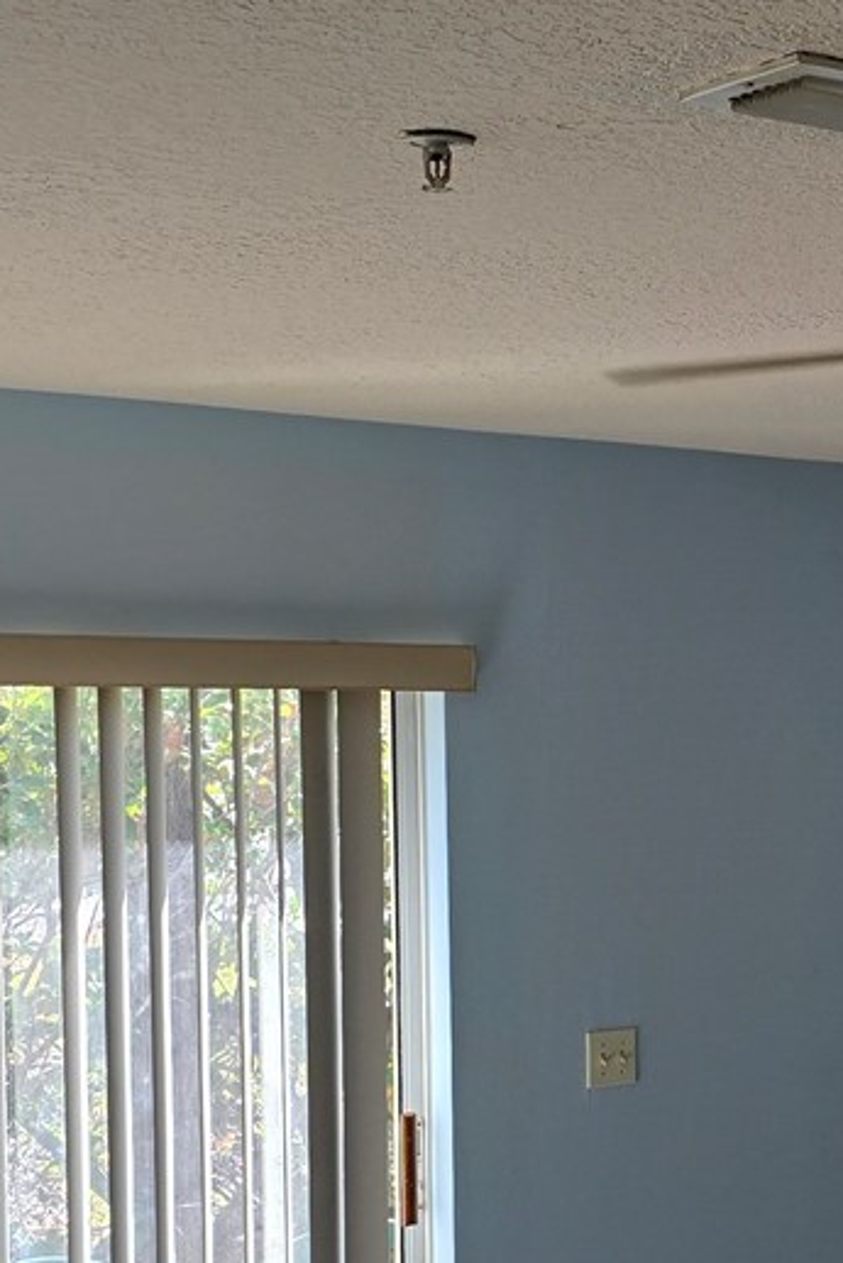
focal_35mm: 74
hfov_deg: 17.6
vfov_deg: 27.0
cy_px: 955
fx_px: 2597
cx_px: 1009
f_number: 1.7
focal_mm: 6.3
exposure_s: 1/120
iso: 32
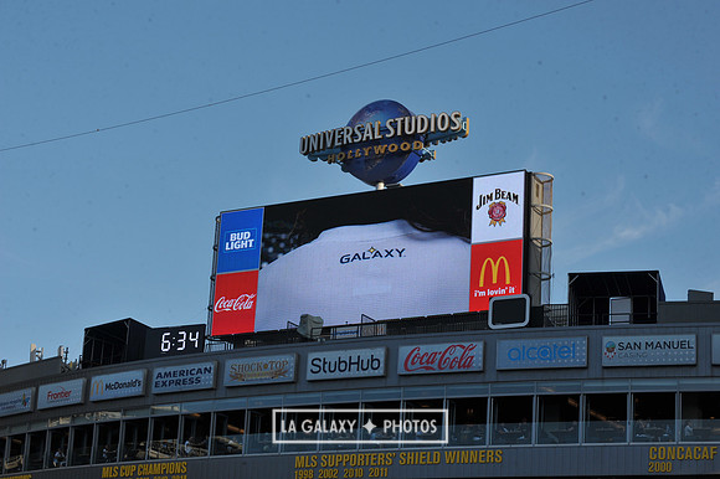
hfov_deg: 25.4
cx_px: 360
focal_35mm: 80
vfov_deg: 17.0
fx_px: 1599
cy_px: 240
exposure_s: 1/500
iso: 400
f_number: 11
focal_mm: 80
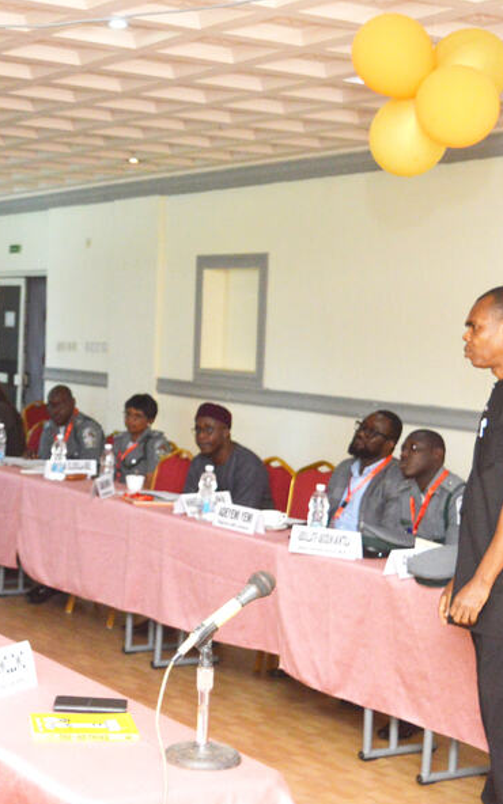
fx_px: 1426
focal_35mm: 65
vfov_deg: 31.5
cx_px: 95
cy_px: 405
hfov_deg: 19.8
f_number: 5
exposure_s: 1/200
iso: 1600
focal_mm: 28
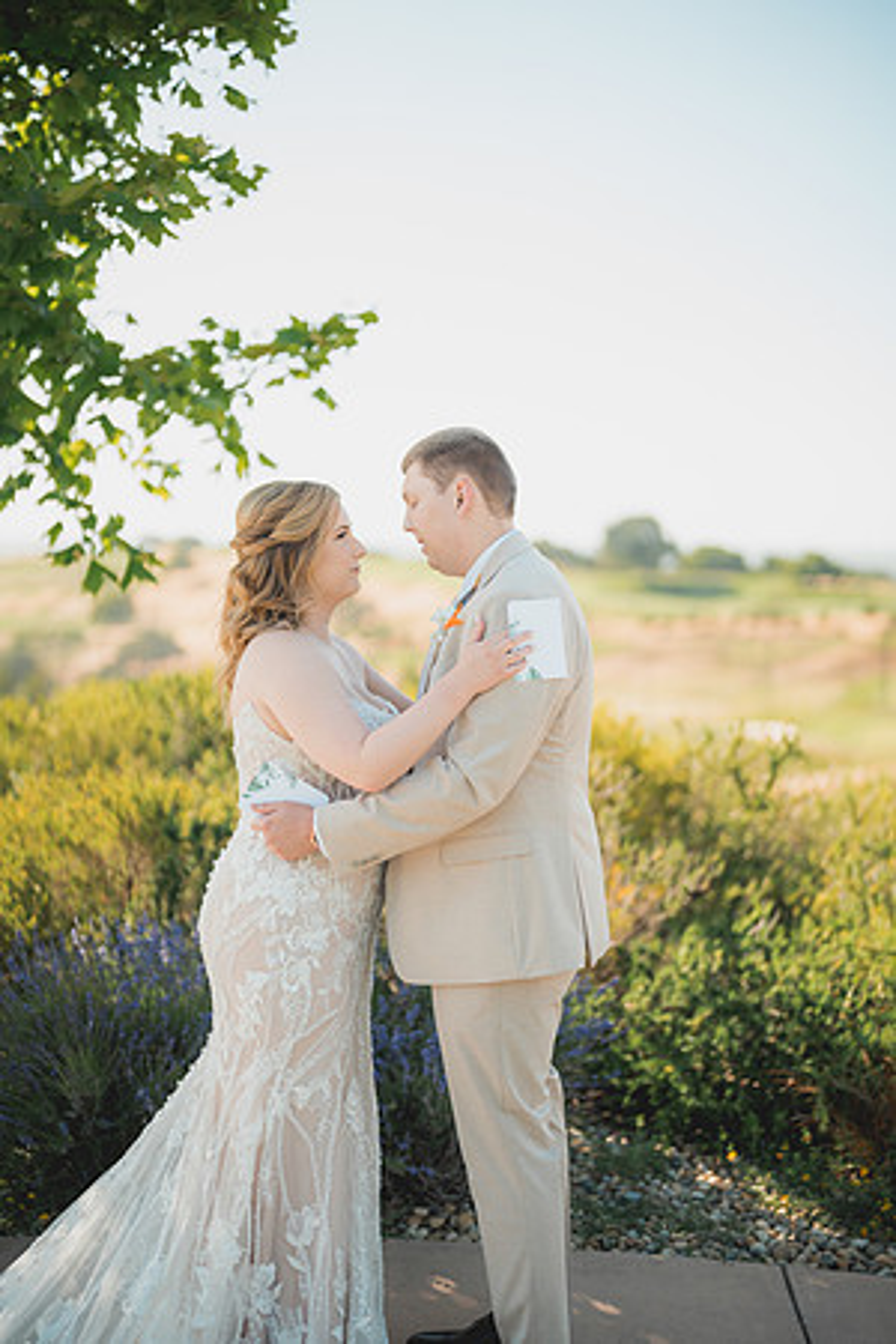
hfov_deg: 27.0
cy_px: 672
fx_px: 1867
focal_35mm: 50
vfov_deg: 39.6
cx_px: 448
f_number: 1.2
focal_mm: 50
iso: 50
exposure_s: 1/1600
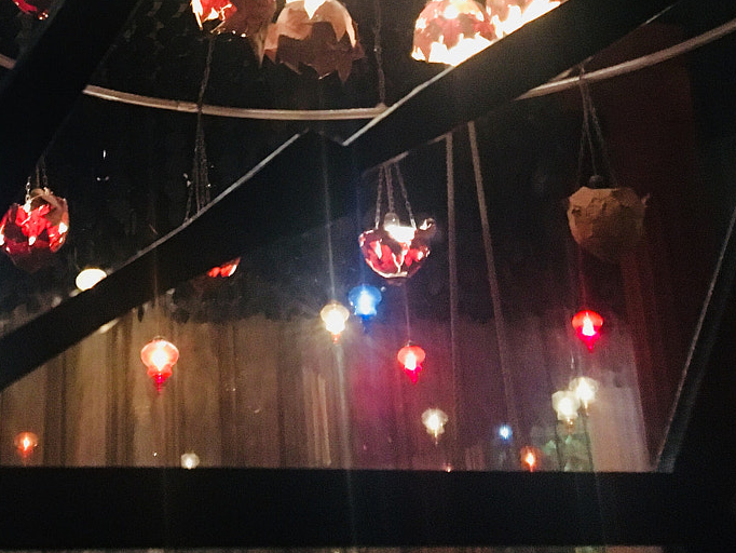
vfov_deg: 20.7
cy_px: -41
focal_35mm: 68
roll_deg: +0.3
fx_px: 1446
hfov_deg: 28.1
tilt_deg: +25.3
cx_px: 169
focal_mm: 4.15
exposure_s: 1/17
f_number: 2.2
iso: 250
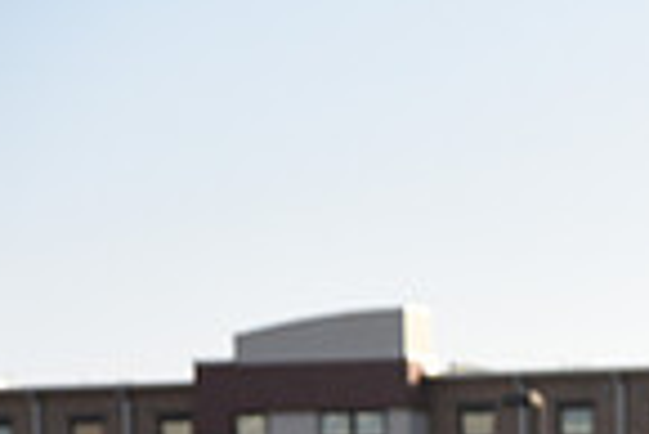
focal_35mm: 208
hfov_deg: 9.5
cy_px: 857
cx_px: 1119
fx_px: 3753
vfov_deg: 6.4
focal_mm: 52
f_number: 2.8
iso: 100
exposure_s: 1/1250
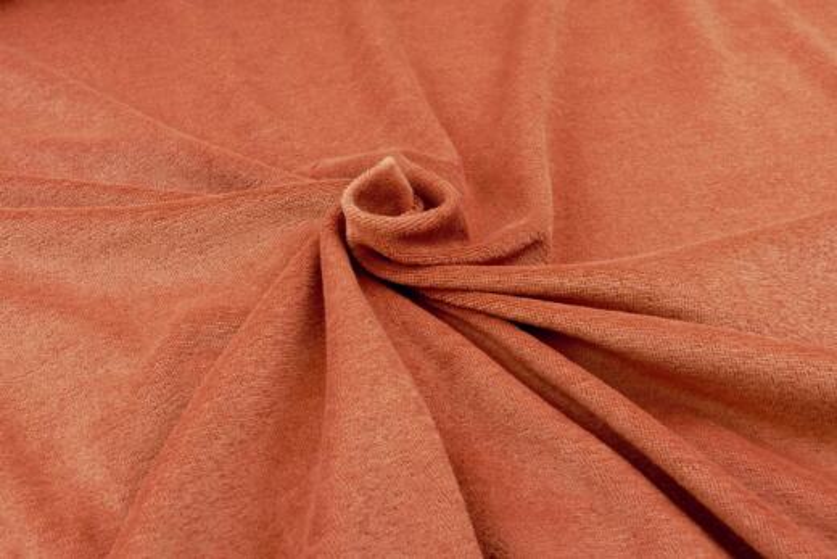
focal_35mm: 37
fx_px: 860
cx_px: 418
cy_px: 280
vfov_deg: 36.0
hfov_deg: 51.9
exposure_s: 1/80
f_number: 6.3
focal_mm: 13.43
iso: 1000
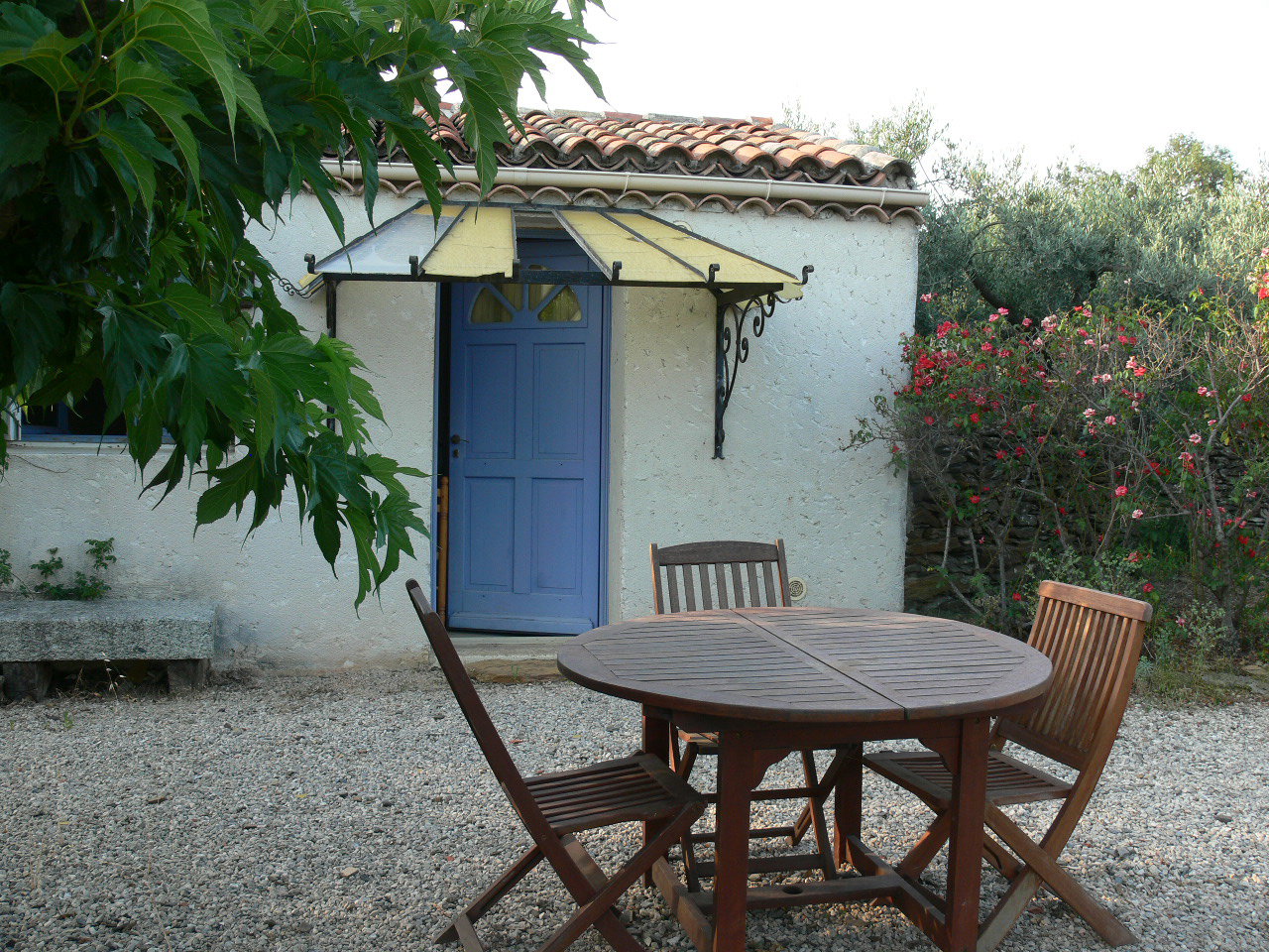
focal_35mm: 35
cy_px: 476
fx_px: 1283
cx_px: 634
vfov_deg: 40.7
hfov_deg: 52.6
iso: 80
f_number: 4
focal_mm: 7.4
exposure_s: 1/80
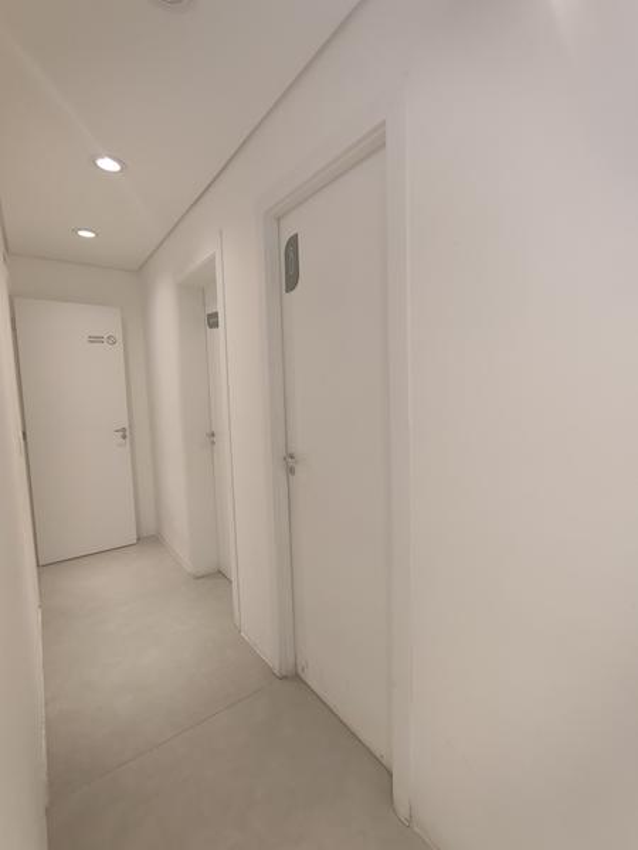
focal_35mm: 13
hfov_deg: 89.9
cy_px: 425
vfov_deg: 106.2
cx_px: 319
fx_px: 319
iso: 228
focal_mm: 1.66
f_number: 2.2
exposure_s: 1/60
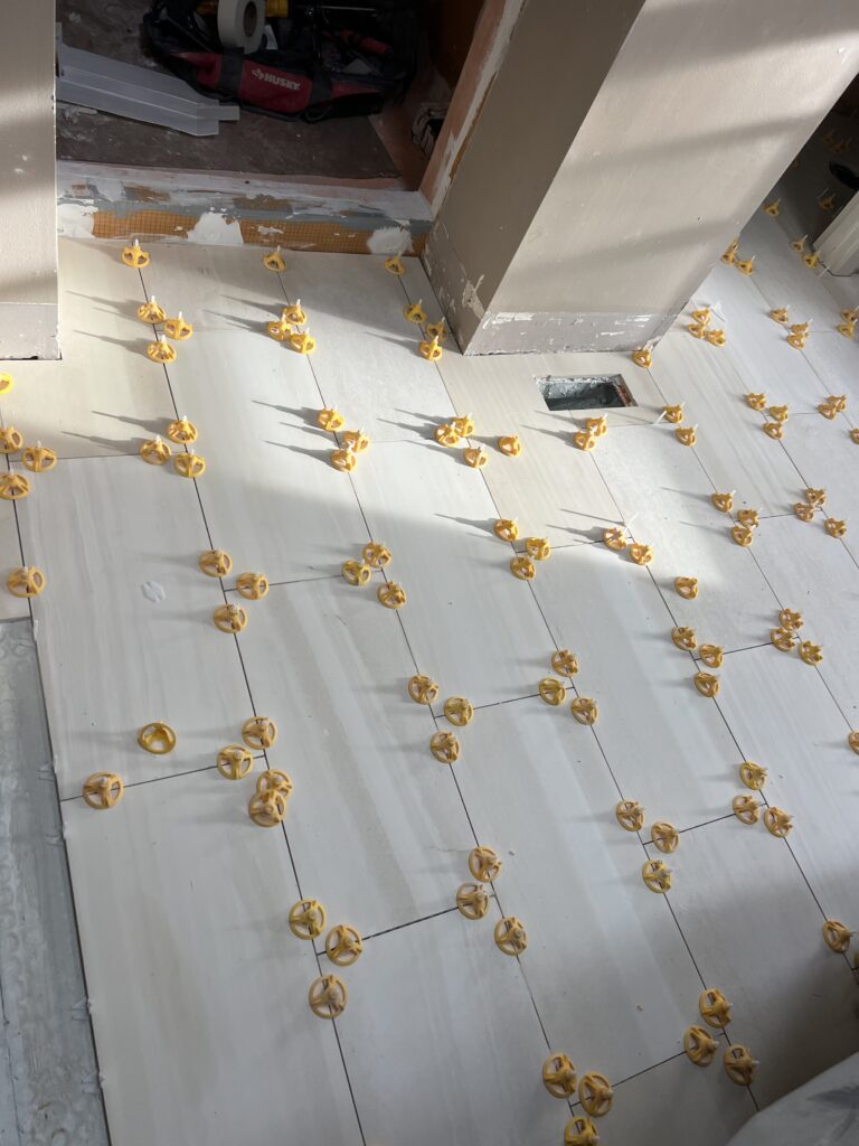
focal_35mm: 26
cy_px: 573
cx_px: 430
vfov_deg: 67.3
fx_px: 860
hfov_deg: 53.1
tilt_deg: -52.3
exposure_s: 1/121
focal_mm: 5.7
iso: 64
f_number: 1.5
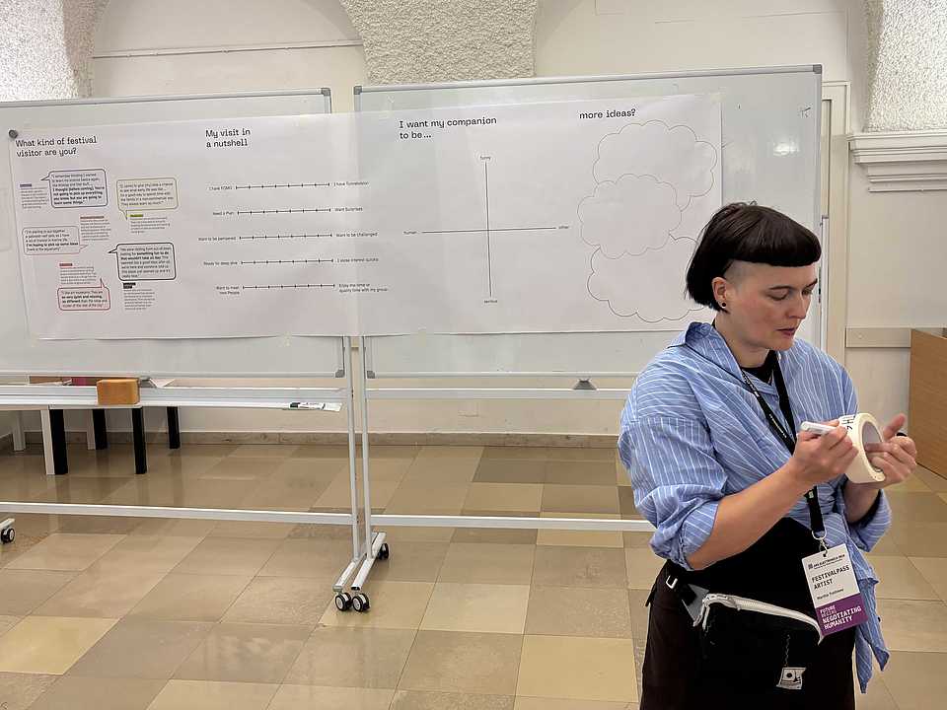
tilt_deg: -6.9
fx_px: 711
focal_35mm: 26
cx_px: 474
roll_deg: +2.3
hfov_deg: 67.3
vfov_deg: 53.1
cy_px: 355
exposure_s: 1/100
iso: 125
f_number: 1.6
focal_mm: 5.96
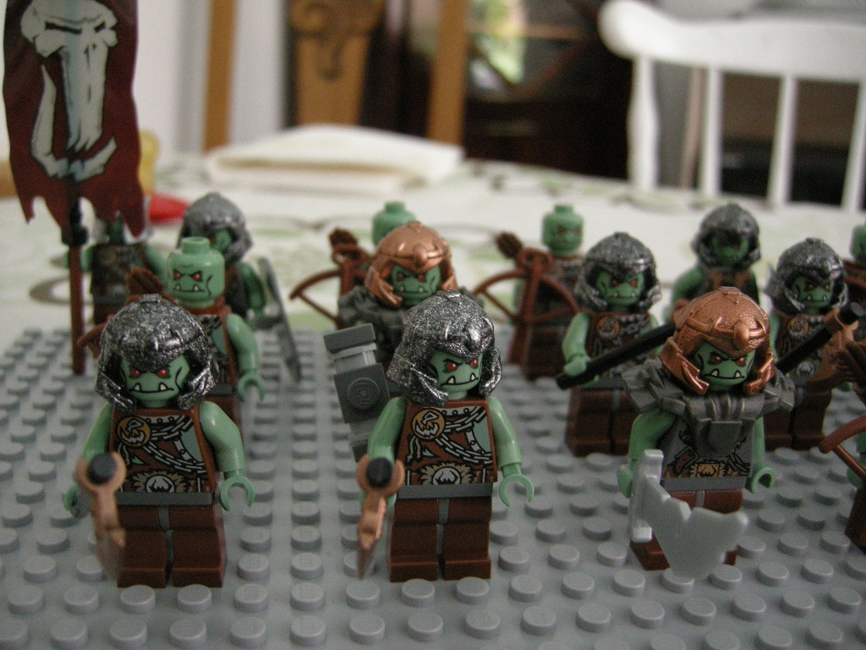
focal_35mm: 36
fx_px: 901
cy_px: 325
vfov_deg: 39.7
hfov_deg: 51.4
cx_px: 433
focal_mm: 7.5
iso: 400
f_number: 2.7
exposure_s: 1/22.7
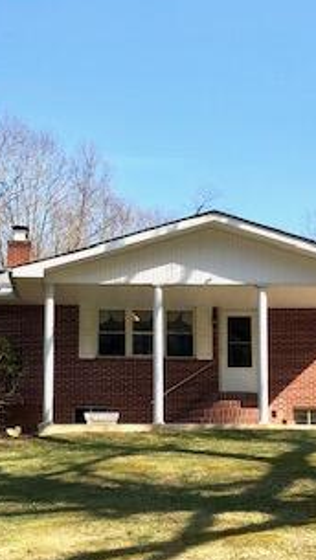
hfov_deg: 18.9
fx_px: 952
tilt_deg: +6.5
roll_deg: +0.2
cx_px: 154
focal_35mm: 64
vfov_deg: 32.4
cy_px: 395
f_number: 1.8
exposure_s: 1/1143
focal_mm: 3.99
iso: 20
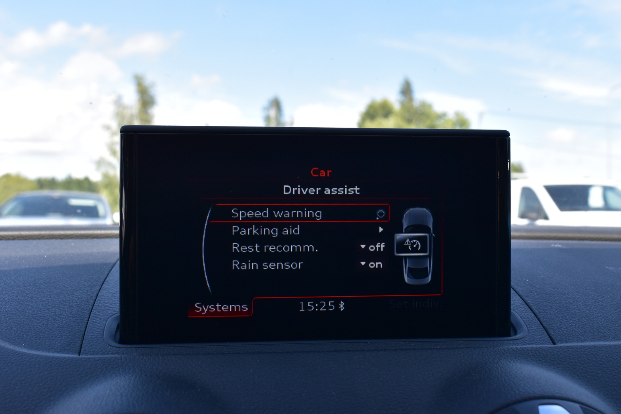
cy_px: 207
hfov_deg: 46.4
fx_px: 724
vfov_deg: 31.9
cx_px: 310
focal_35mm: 42
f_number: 9.5
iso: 400
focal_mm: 28
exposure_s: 1/250
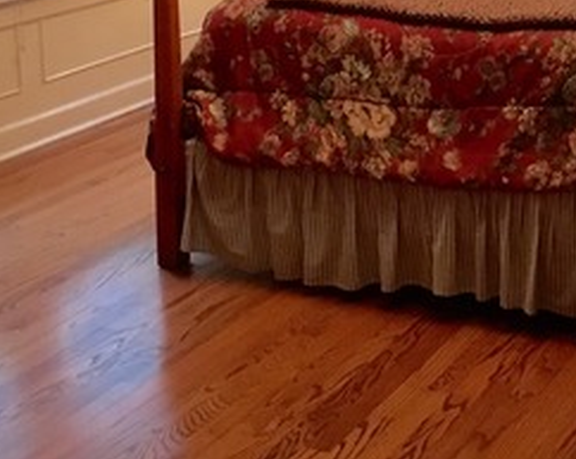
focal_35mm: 75
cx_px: 438
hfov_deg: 25.1
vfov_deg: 19.1
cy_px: -109
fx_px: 1277
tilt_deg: -3.8
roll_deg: +0.9
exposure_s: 1/15
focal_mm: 4.15
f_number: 2.2
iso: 250
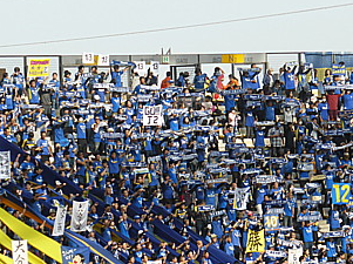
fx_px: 3351
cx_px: 184
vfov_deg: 4.5
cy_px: 205
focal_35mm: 329
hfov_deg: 6.0
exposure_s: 1/320
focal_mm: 33.3
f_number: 5.5
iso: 100
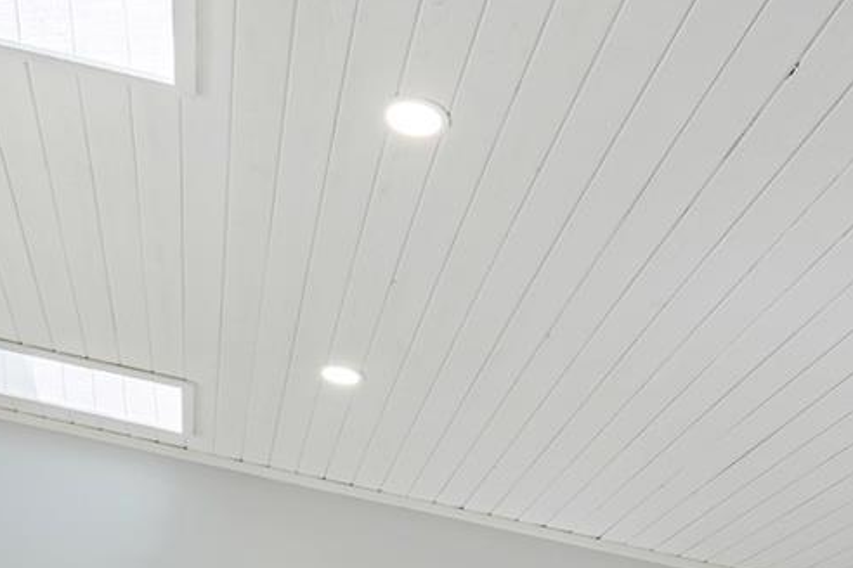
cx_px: 231
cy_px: 890
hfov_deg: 36.4
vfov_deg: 20.8
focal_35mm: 54
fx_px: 1271
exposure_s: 1/640
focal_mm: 11
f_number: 9
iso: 250
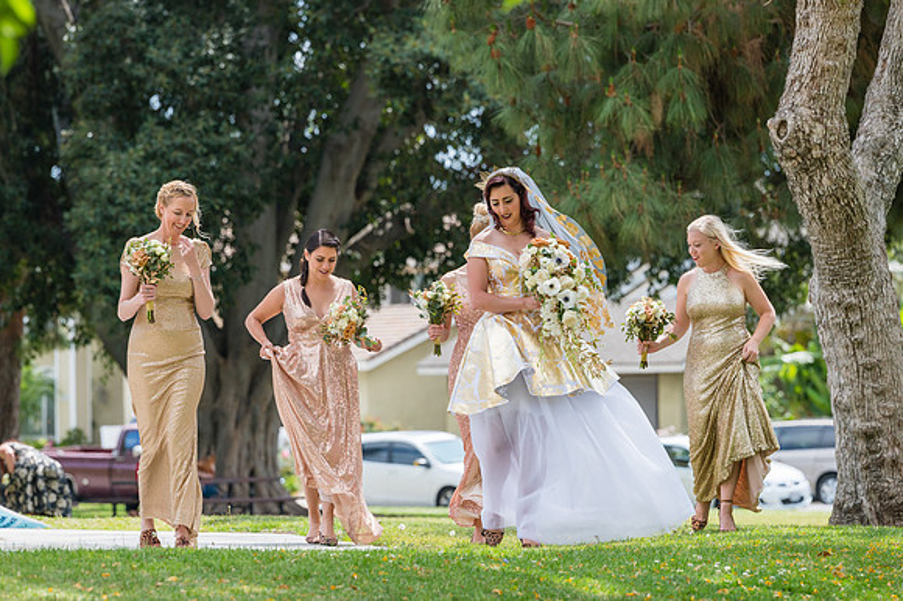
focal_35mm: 226
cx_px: 405
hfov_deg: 9.1
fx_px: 5664
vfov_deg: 6.1
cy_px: 331
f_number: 5.6
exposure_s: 1/2000
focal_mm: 200
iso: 500
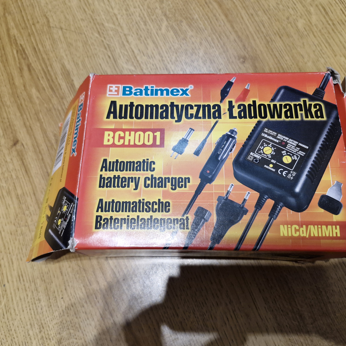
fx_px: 317
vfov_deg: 57.3
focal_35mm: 28
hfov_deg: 57.2
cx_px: 186
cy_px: 175
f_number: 1.8
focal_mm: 5.54
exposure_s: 1/100
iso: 640
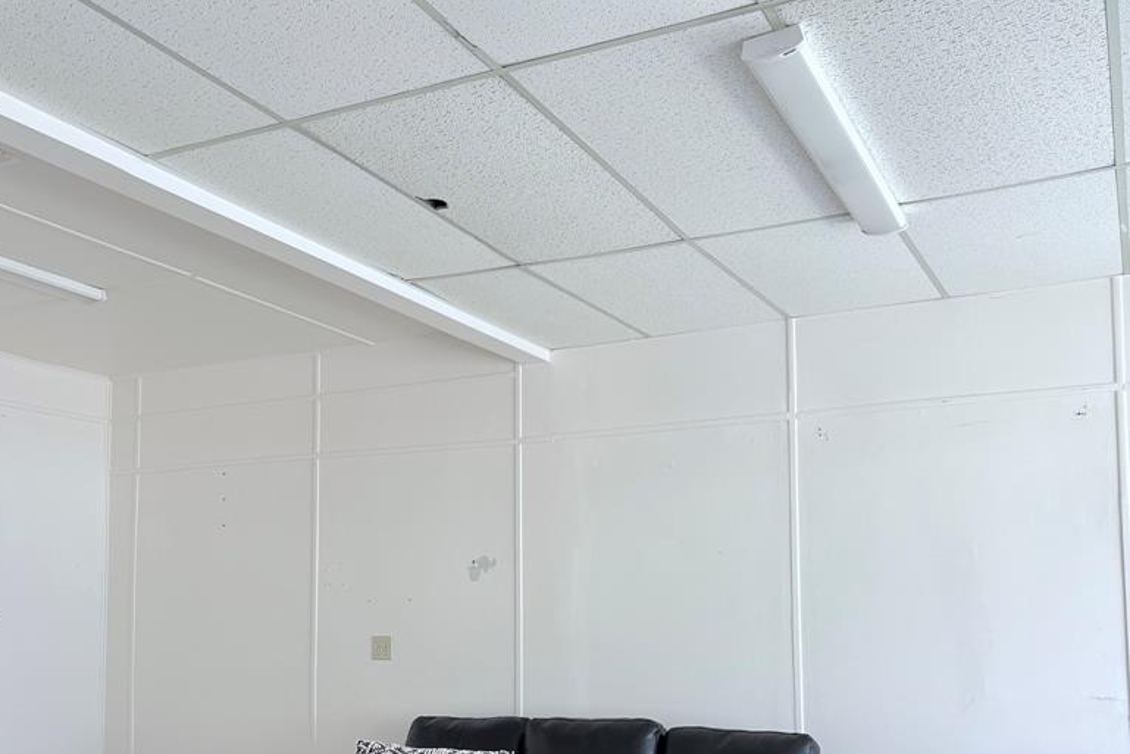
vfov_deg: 36.3
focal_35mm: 36
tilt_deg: +5.1
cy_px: 536
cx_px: 519
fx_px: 1130
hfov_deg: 53.1
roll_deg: +0.8
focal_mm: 5.96
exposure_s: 1/122
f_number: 1.6
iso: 50
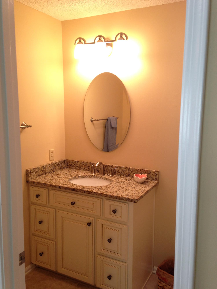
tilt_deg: -6.9
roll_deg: -0.2
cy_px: 144
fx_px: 276
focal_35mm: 33
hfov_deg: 42.9
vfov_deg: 55.4
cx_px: 108
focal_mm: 4.12
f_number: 2.4
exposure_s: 1/24
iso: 50
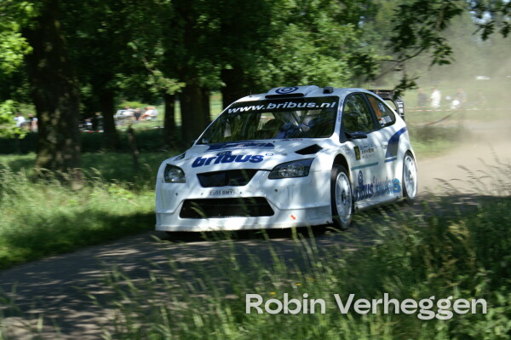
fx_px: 1489
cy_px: 170
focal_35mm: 105
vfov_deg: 13.0
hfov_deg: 19.5
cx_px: 256
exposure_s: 1/160
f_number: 7.1
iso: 100
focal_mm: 70
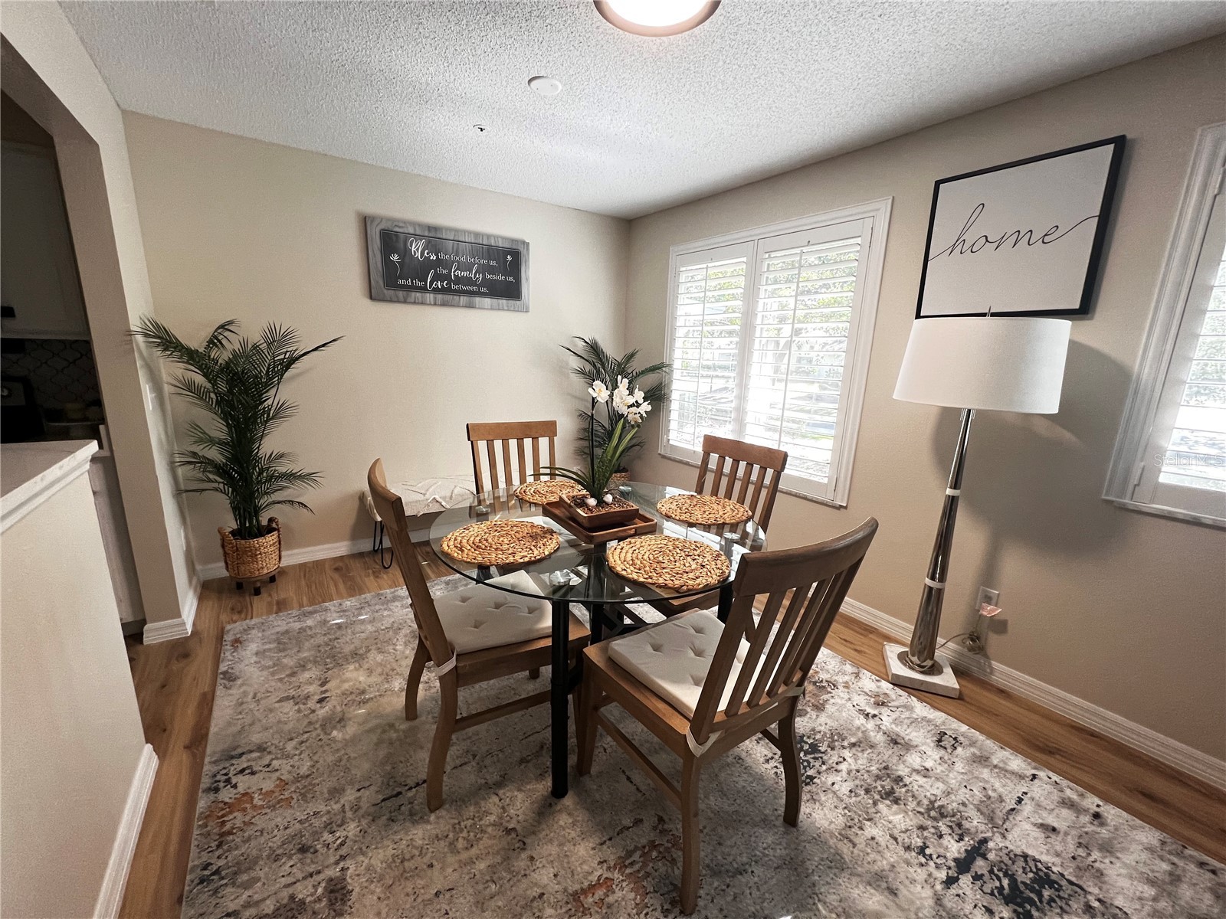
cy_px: 460
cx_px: 613
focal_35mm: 13
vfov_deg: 89.9
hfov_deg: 106.2
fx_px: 460
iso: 250
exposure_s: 1/71
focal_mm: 1.57
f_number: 1.8
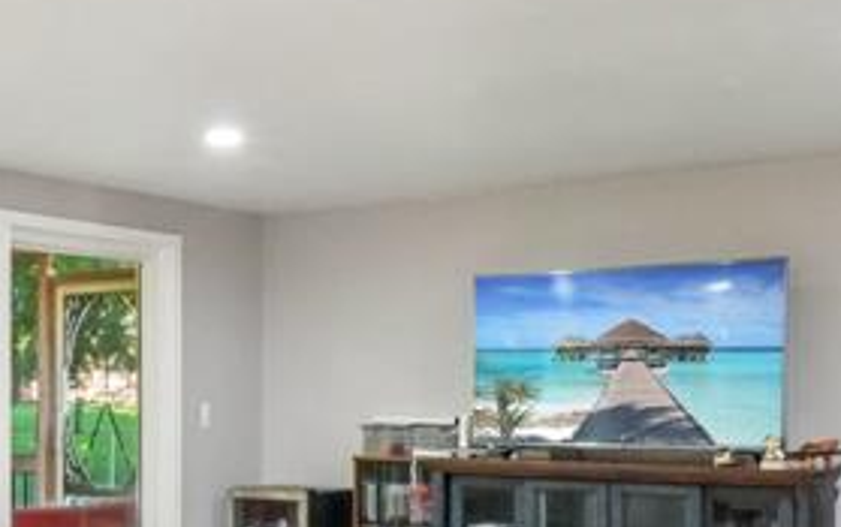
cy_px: 404
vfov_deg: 22.9
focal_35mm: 56
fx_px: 1285
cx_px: 139
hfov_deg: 34.8
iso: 3200
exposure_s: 1/30
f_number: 8
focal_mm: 10
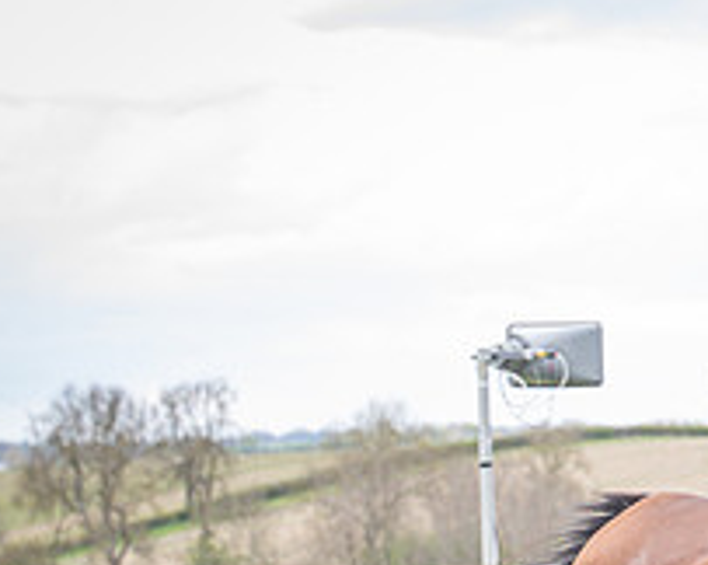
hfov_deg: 7.3
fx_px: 5422
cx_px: 1123
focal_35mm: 259
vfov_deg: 5.9
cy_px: 761
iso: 500
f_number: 4
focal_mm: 70
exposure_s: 1/800
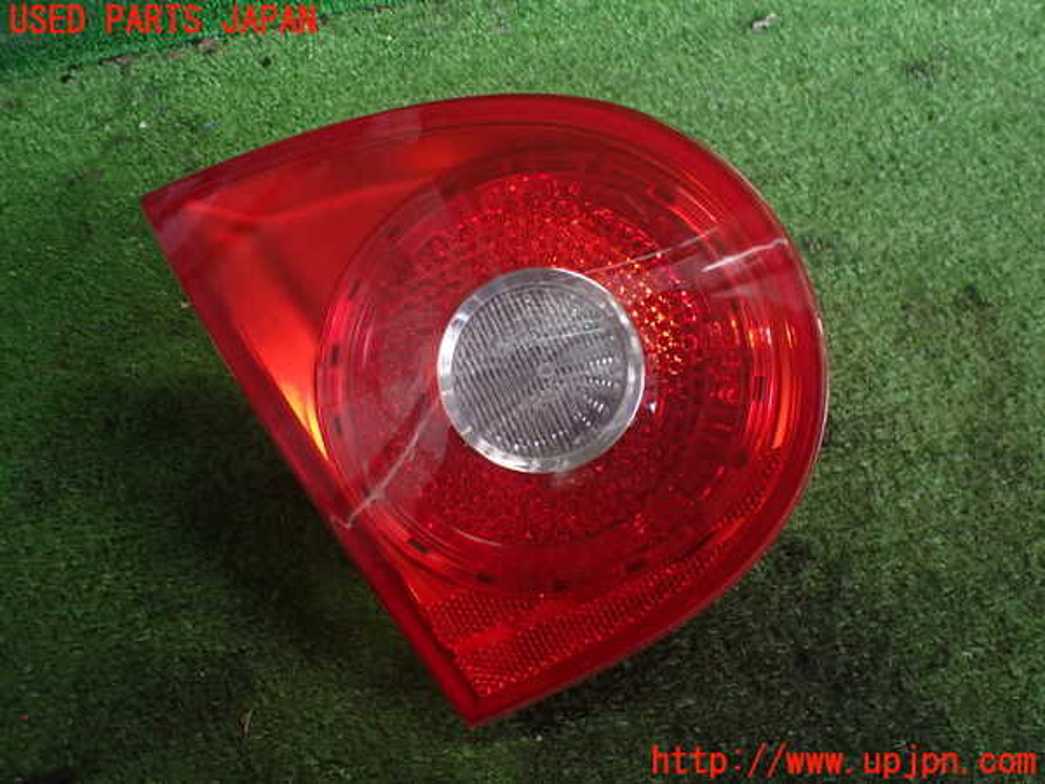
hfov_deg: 60.0
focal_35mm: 30
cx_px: 522
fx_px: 906
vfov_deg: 46.8
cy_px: 392
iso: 640
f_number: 2.3
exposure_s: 1/125
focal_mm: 5.4
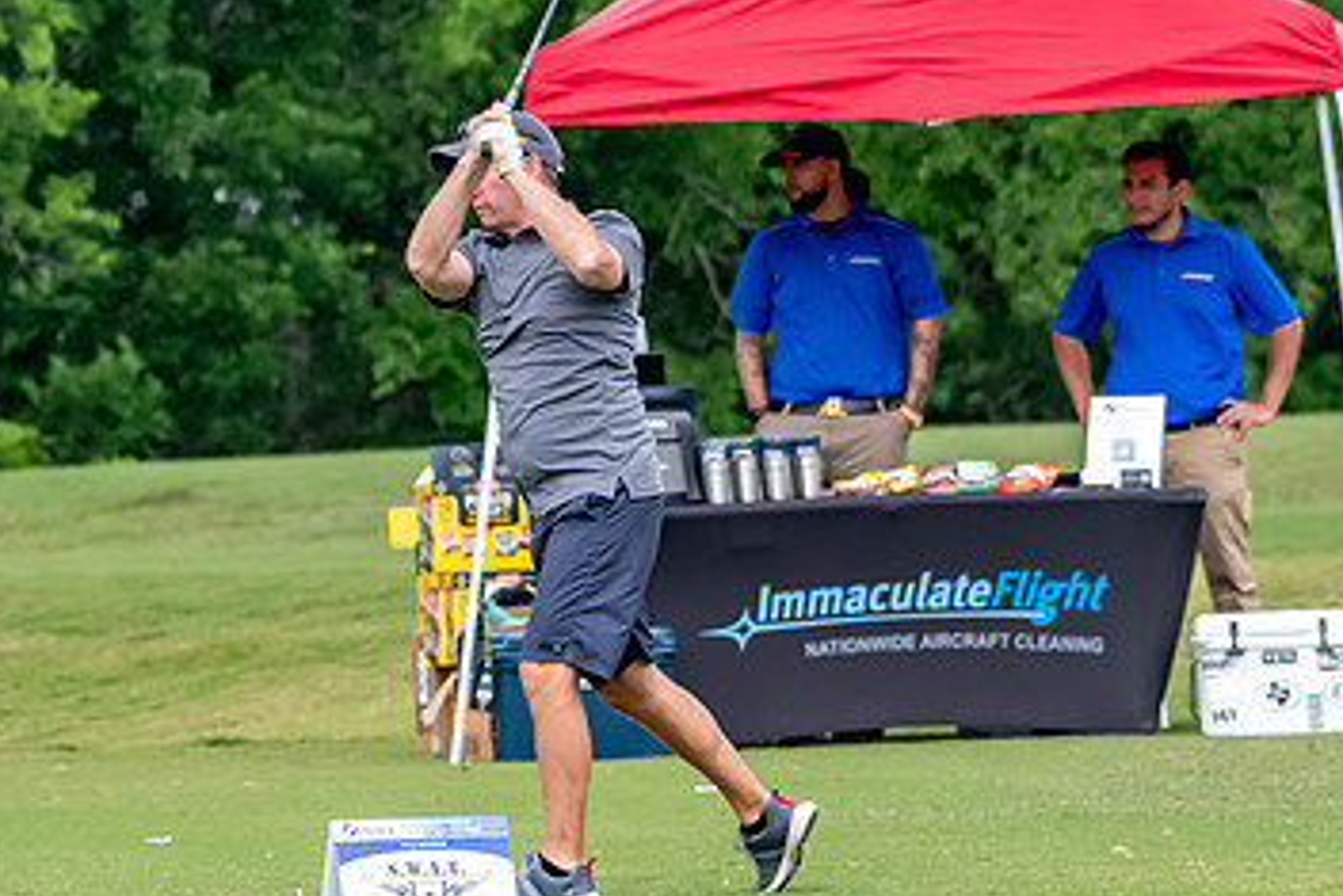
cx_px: 557
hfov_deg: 4.2
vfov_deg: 2.8
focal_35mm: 495
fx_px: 18473
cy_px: 585
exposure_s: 1/2000
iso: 2000
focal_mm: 200
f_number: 5.6
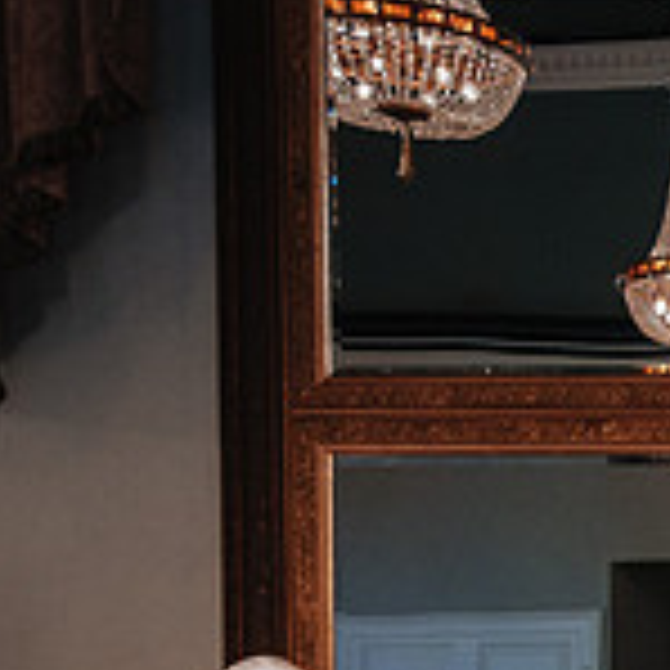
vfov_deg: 14.9
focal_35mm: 110
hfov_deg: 13.2
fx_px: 2409
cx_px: 1438
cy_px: 945
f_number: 5
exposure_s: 1/60
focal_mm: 20
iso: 800
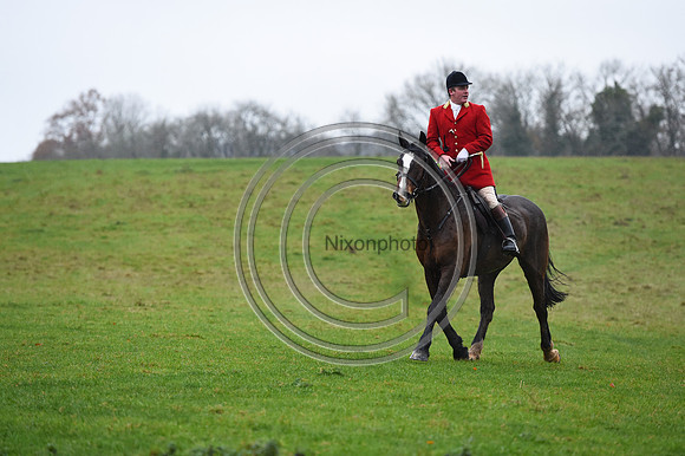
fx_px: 3138
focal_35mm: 165
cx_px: 342
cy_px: 228
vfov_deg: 8.3
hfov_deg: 12.5
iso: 2200
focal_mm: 165
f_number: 3.5
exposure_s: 1/800
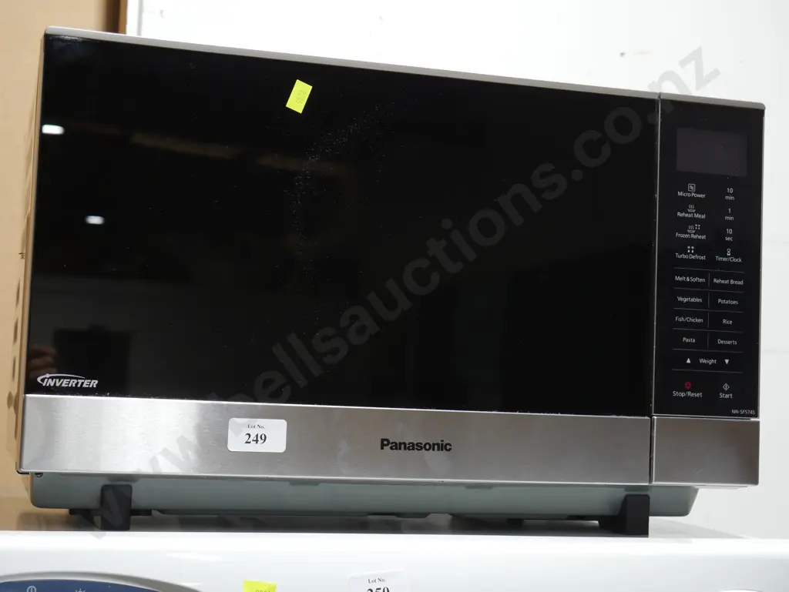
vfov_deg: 23.7
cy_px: 296
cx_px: 394
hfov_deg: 31.2
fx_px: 1414
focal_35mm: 62
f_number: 5.4
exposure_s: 1/80
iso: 640
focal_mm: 31
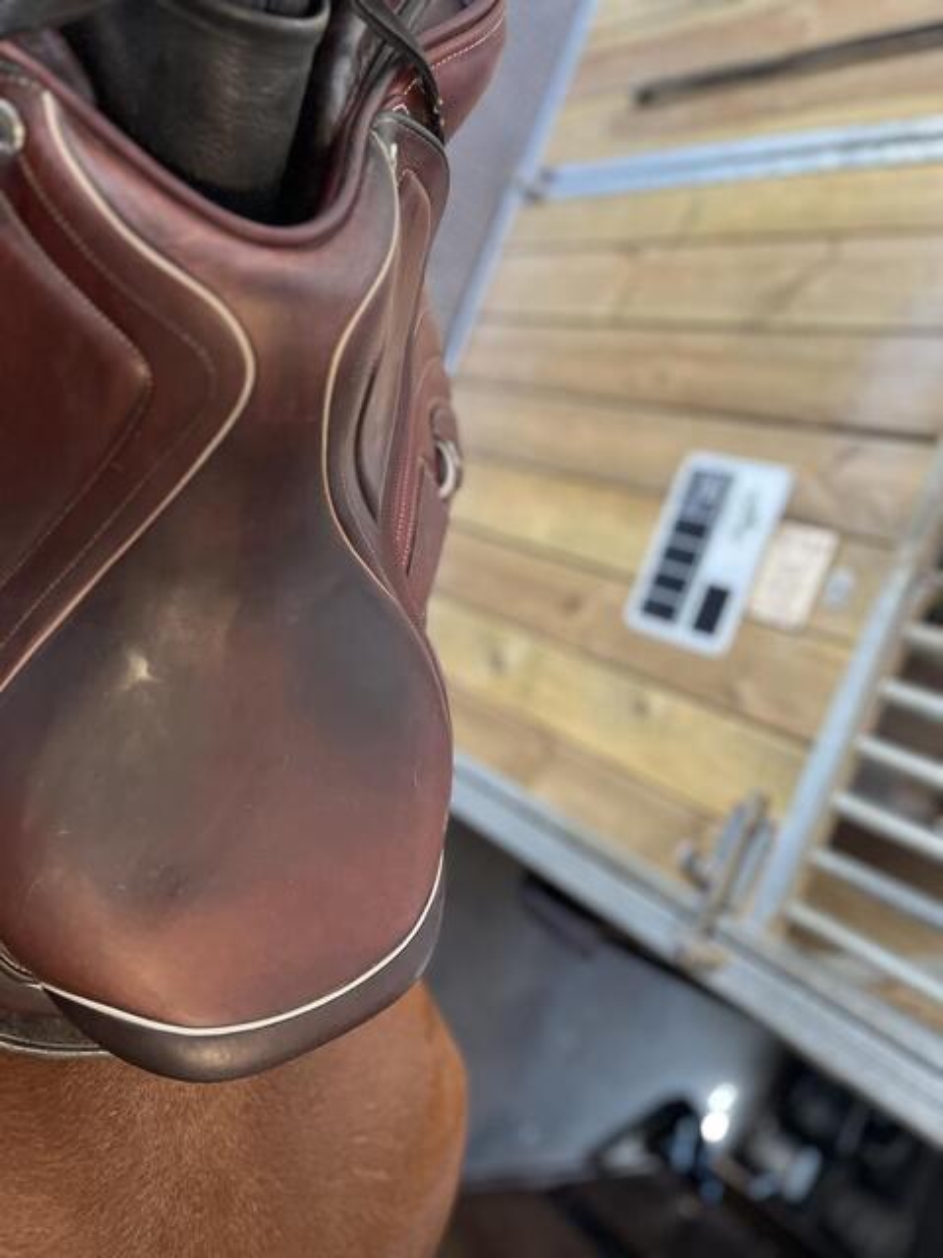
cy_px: 629
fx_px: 944
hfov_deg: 53.1
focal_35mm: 26
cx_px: 472
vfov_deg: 67.3
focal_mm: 5.1
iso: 250
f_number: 1.6
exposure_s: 1/60
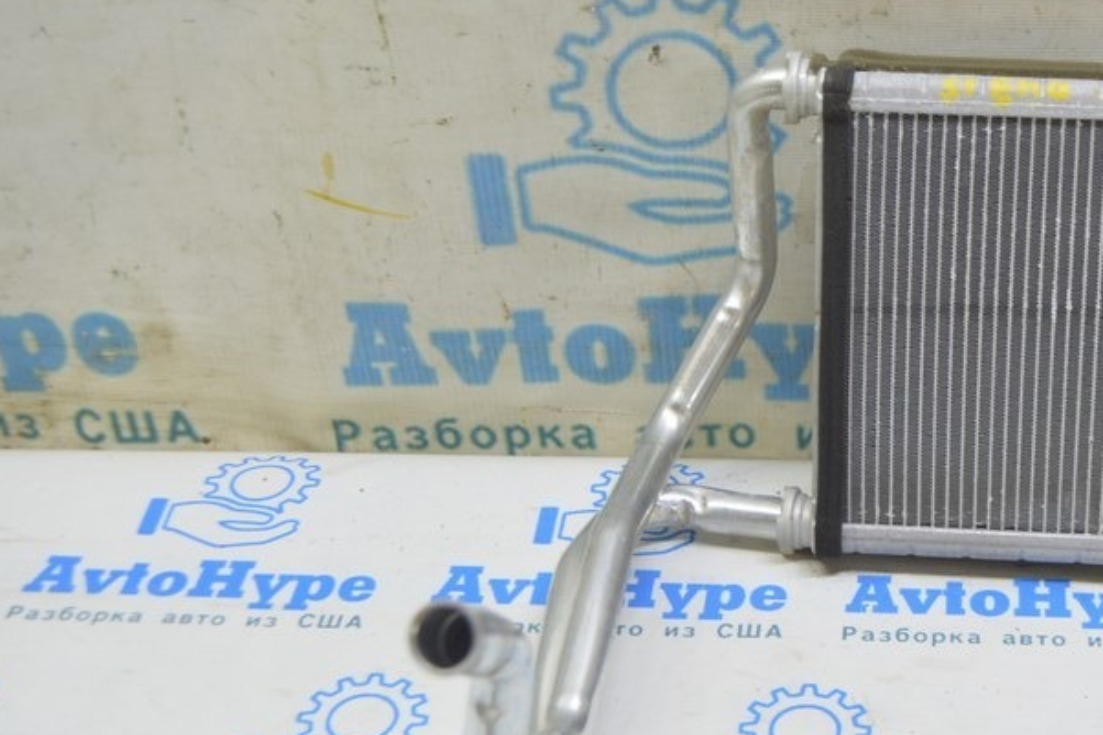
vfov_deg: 19.7
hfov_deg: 28.6
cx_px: 900
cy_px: 428
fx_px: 2109
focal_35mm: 69
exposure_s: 1/20
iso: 400
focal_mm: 27
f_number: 5.6
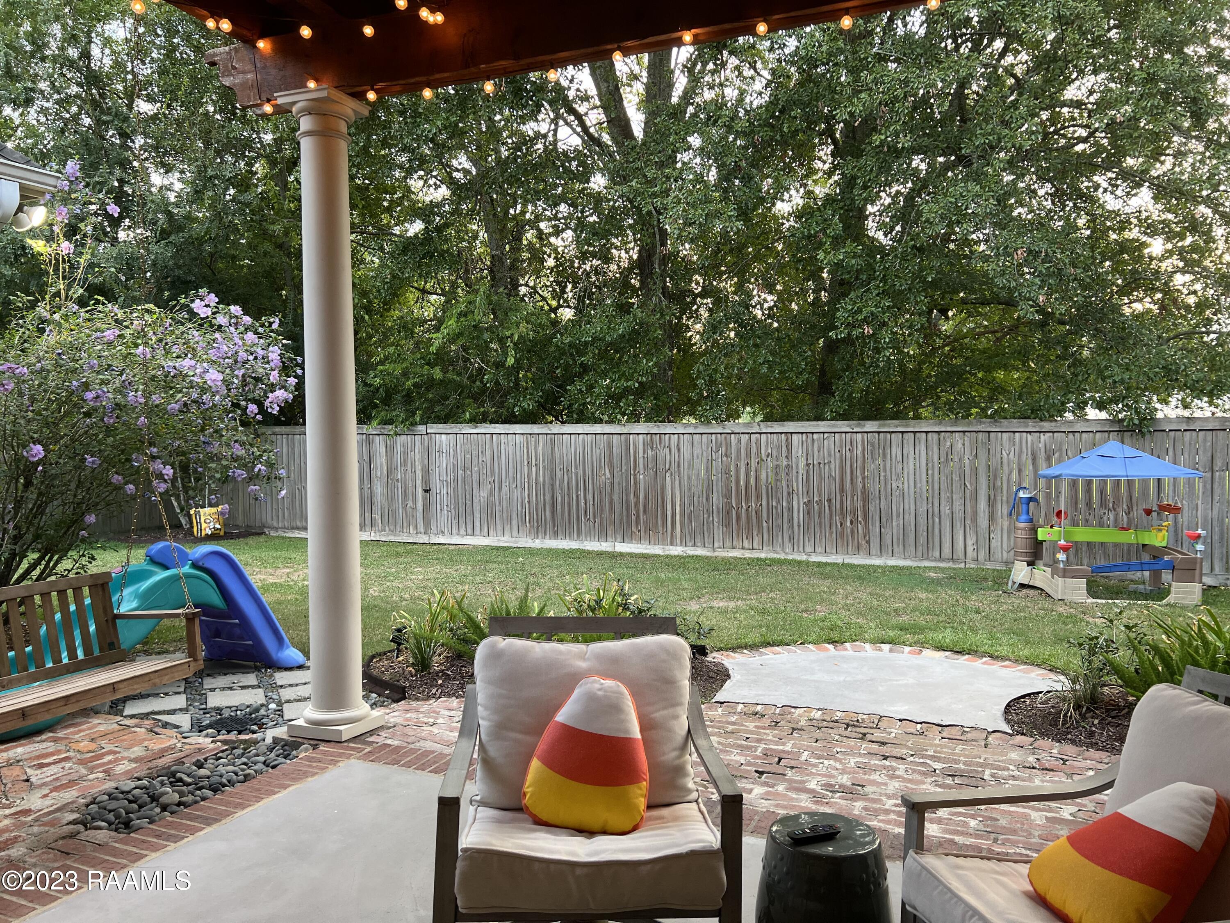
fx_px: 924
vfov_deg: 53.1
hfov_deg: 67.3
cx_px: 615
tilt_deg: -2.0
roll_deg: +0.3
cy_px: 462
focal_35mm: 26
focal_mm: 5.7
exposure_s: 1/60
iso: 80
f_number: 1.5
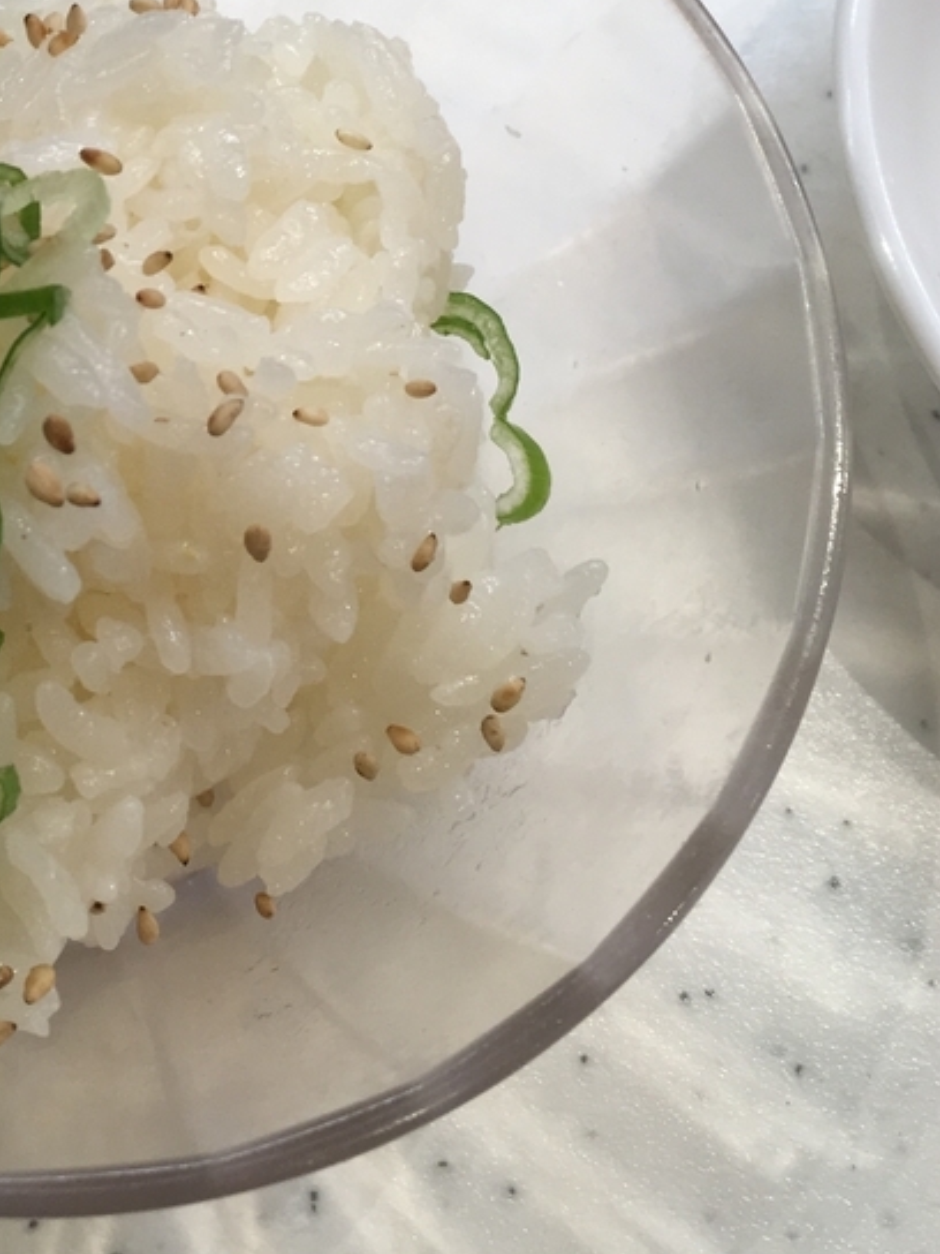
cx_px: -14
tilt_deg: -61.7
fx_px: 2317
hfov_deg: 22.0
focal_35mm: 64
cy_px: 141
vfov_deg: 29.1
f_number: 2.2
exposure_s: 1/60
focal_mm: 4.15
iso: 32
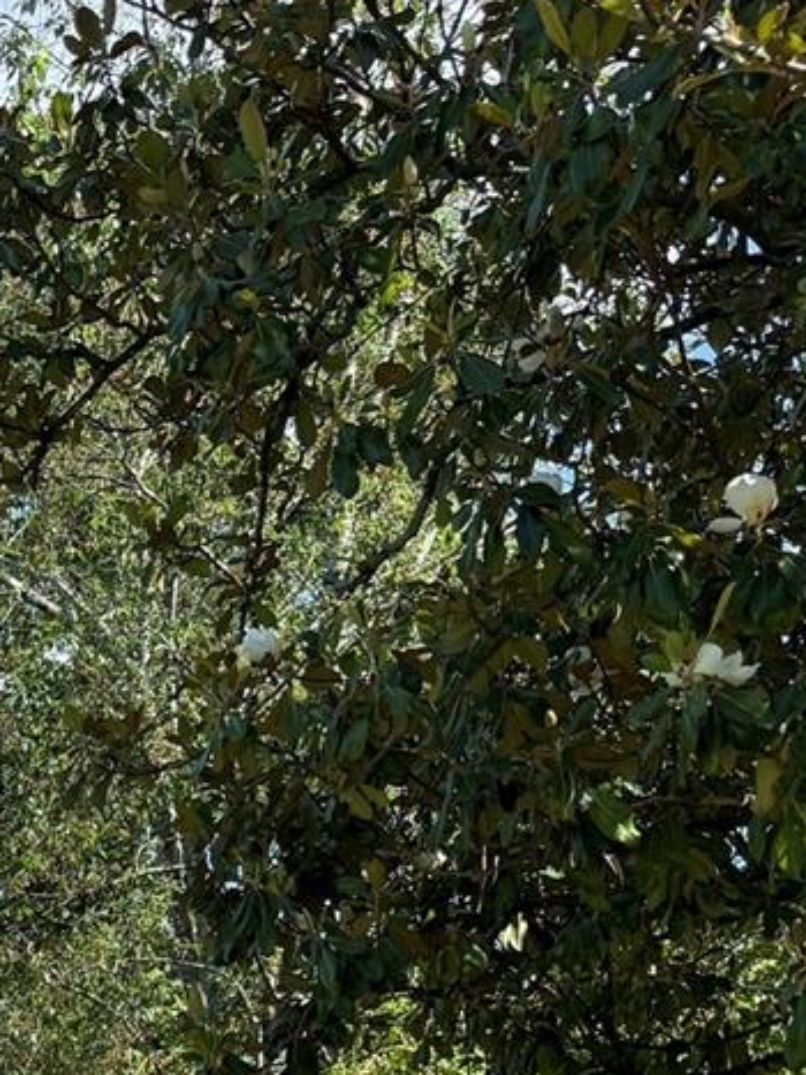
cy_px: 1558
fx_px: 2454
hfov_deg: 17.1
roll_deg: -0.3
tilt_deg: -1.8
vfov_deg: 21.3
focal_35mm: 79
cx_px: -348
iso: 100
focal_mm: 6.76
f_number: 1.78
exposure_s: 1/1855
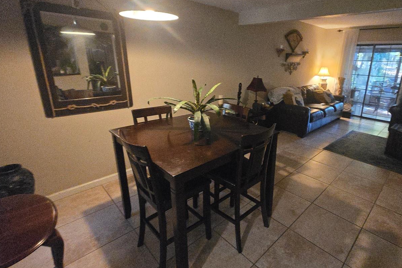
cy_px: 122
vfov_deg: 67.2
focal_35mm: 18
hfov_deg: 88.8
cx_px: 242
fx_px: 201
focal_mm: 1.7
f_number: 2.2
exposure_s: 1/40
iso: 1250
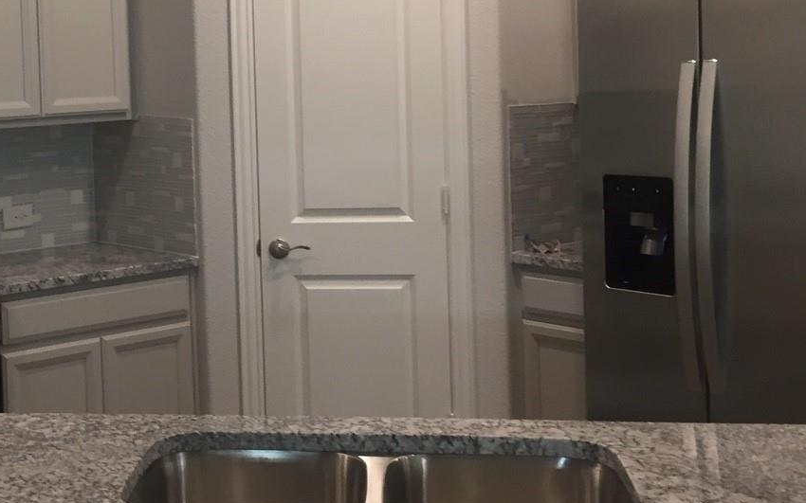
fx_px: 1296
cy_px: 123
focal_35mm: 59
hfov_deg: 33.7
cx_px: 177
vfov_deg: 21.8
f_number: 2.2
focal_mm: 4.15
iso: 80
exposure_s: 1/30
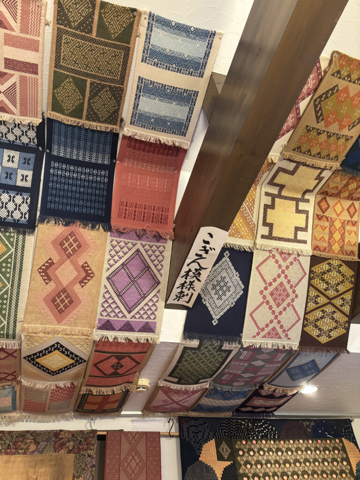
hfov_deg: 53.1
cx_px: 180
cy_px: 240
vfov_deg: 67.3
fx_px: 361
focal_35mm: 26
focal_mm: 5.96
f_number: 1.6
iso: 500
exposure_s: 1/50
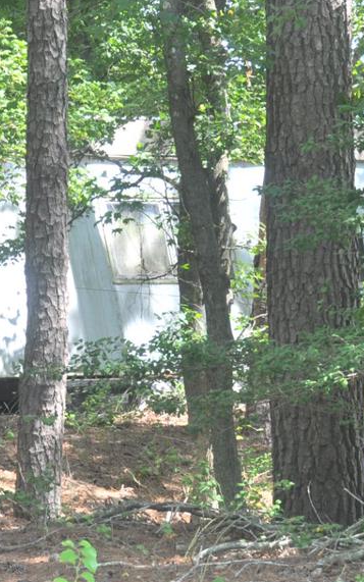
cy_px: 383
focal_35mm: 173
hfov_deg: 7.5
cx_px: -134
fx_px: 2750
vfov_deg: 12.1
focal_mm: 45
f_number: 8
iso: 200
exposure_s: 1/60
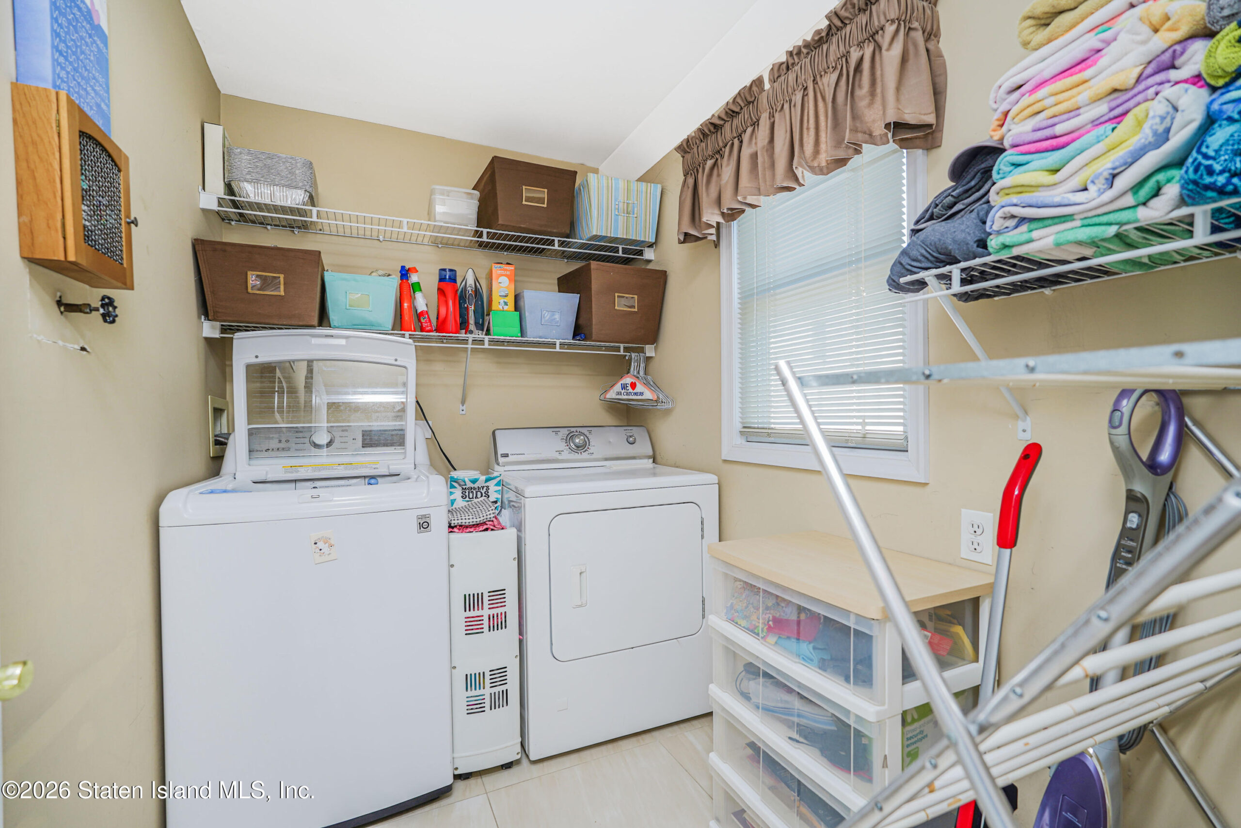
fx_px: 552
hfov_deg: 96.7
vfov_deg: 73.8
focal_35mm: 16
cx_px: 620
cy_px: 414
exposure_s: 1/30
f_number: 4
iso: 64
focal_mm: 16
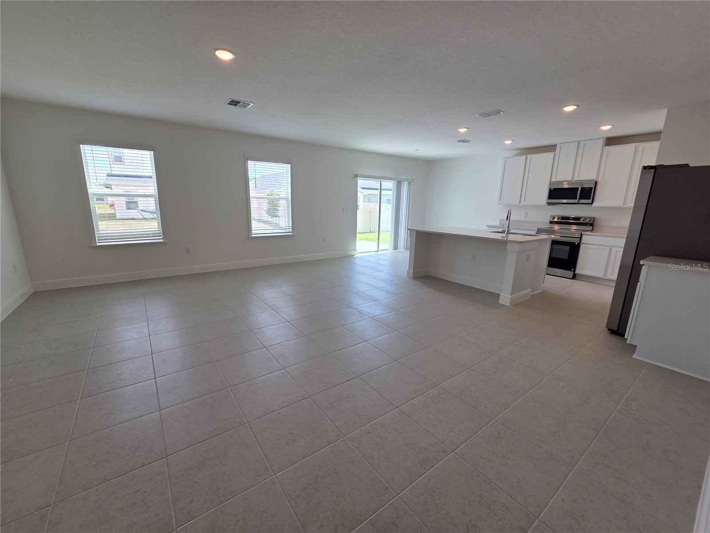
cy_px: 266
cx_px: 355
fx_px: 267
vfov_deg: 89.9
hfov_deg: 106.2
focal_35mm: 13
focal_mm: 2.2
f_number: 2.2
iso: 50
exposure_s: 1/126
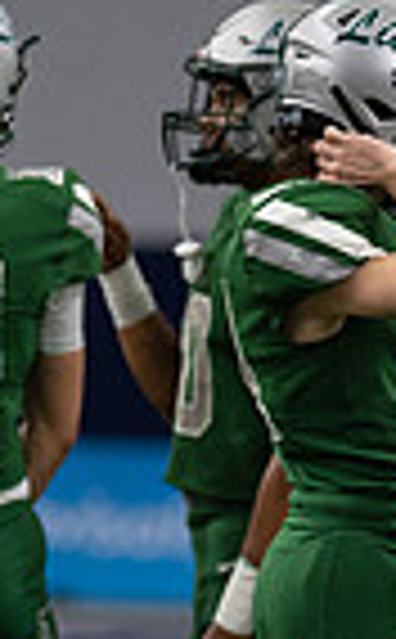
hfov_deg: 2.2
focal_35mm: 604
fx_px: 10494
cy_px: 594
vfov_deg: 3.5
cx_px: 644
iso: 640
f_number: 1.8
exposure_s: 1/1000
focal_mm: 135
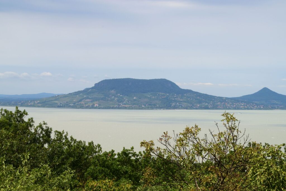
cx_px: 143
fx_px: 655
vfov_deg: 16.6
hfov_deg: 24.6
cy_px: 96
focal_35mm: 82
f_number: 16
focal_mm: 55
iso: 320
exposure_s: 1/250
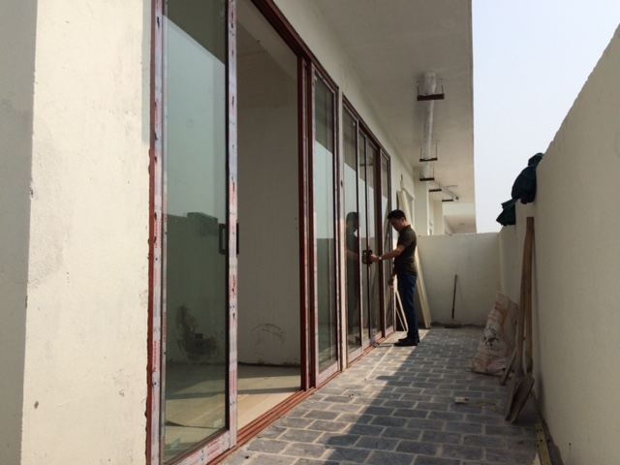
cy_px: 232
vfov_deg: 48.2
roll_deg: -0.8
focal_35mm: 29
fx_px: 519
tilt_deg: +2.9
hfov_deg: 61.7
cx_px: 310
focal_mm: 4.15
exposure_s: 1/4115
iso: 32
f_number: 2.2
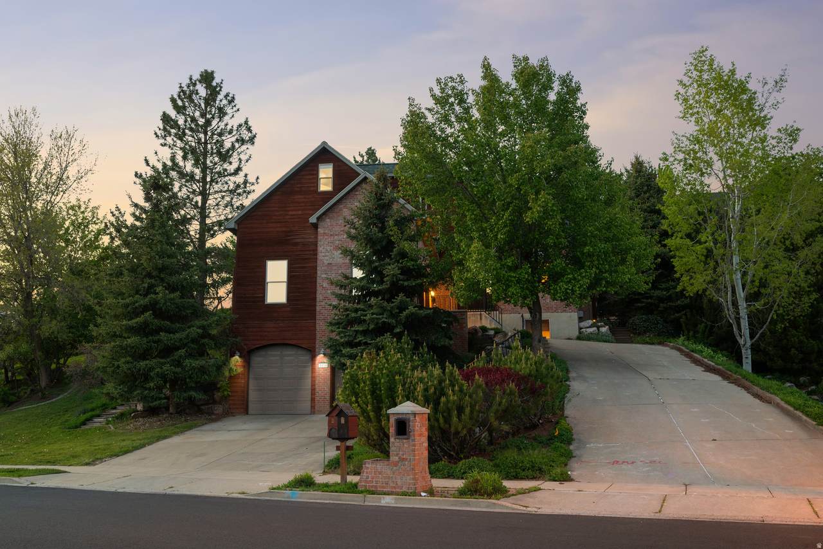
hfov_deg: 61.9
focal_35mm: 30
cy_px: 274
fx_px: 686
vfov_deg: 43.6
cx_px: 412
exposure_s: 1/1.67
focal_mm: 30
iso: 250
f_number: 7.1
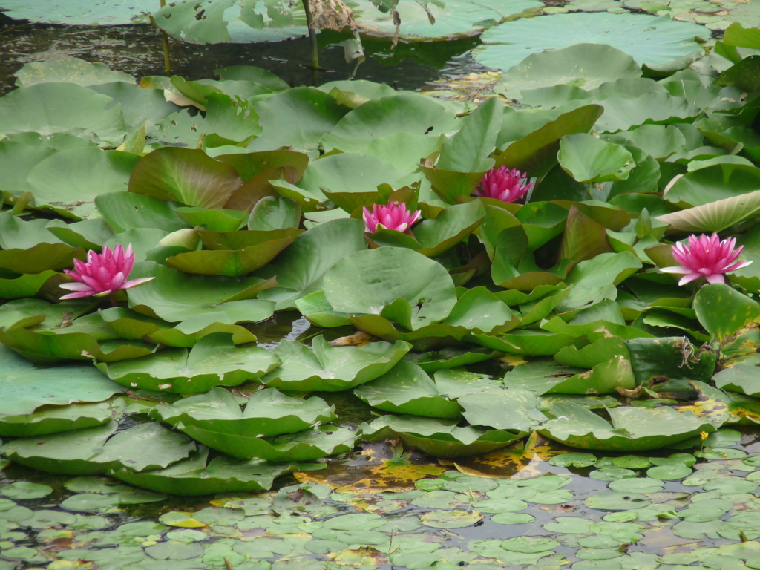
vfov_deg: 3.9
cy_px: 285
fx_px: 8365
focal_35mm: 381
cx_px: 380
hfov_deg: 5.2
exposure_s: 1/100
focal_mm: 67.7
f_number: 3.7
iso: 100
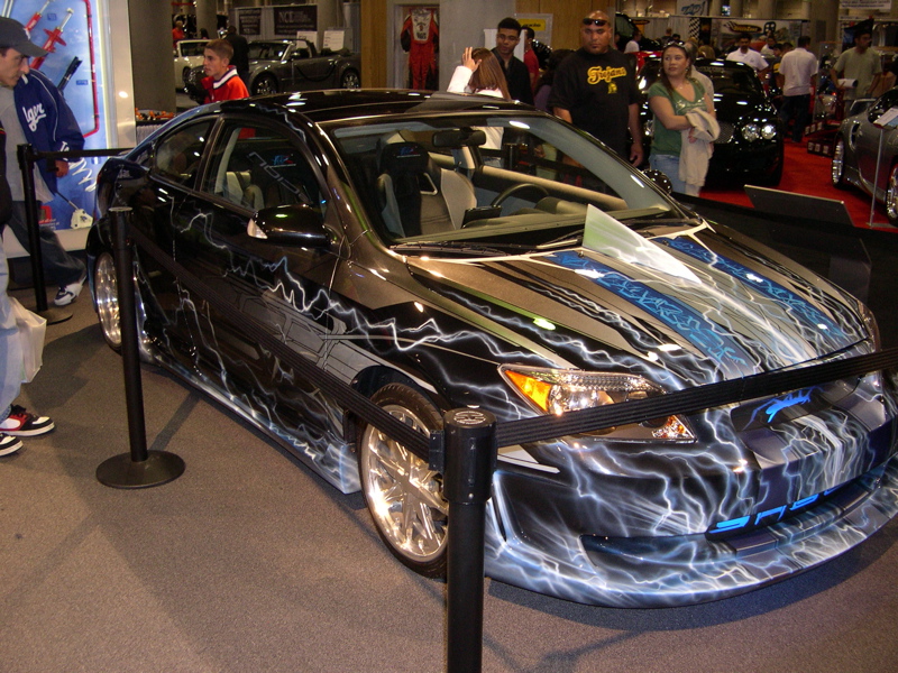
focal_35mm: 38
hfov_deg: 49.0
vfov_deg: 37.7
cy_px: 336
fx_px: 986
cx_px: 449
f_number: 2.8
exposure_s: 1/60
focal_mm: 8
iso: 229
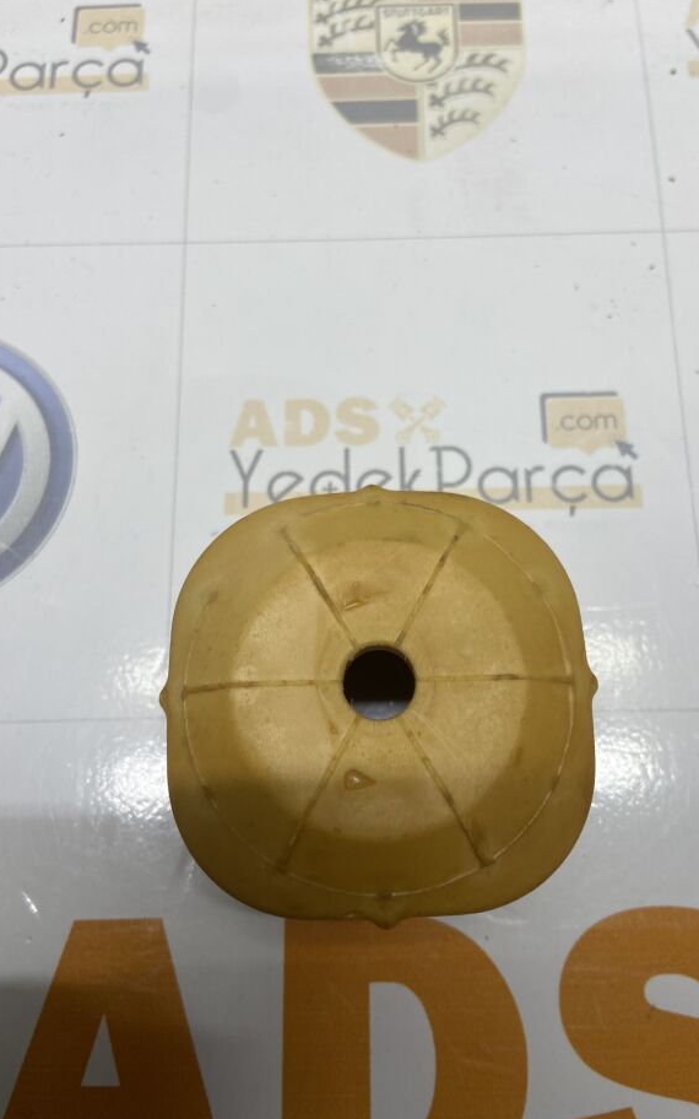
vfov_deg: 64.6
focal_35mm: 29
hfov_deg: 43.1
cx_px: 365
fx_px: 884
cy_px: 582
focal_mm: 4.25
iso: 32
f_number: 1.8
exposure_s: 1/114
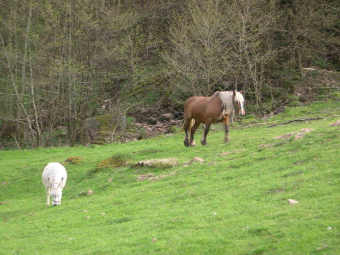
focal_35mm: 114
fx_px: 1120
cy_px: 128
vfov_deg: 13.0
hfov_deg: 17.3
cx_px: 170
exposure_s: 1/53.6
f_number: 4.9
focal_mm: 24
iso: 100
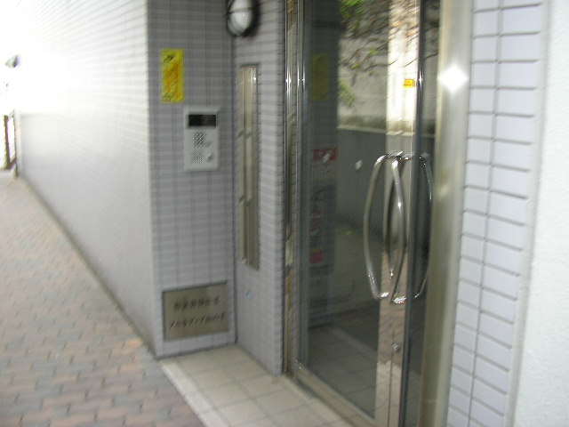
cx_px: 284
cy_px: 214
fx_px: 625
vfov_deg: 37.7
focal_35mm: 38
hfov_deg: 49.0
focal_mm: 5.8
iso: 50
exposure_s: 1/57.2
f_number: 2.9
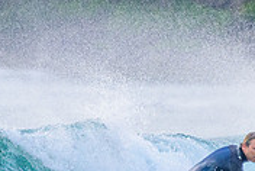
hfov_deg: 1.3
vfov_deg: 0.9
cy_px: 221
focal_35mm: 1533
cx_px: 221
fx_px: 10877
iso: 1400
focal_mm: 380
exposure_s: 1/2000
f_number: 5.6
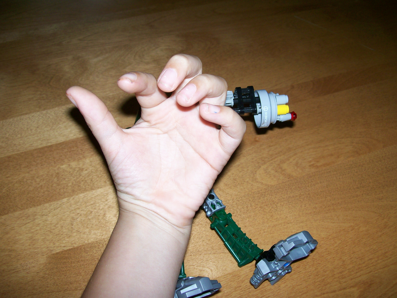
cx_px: 198
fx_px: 413
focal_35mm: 36
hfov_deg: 51.4
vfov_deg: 39.7
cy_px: 149
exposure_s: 1/64
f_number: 2.7
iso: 80
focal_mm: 6
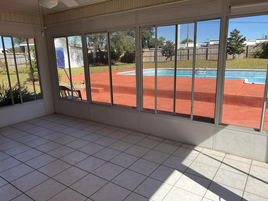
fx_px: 201
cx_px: 134
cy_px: 100
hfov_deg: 67.3
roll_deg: +1.7
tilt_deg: -12.6
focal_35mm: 26
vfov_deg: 53.1
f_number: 1.5
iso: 50
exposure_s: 1/1869
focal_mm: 5.7
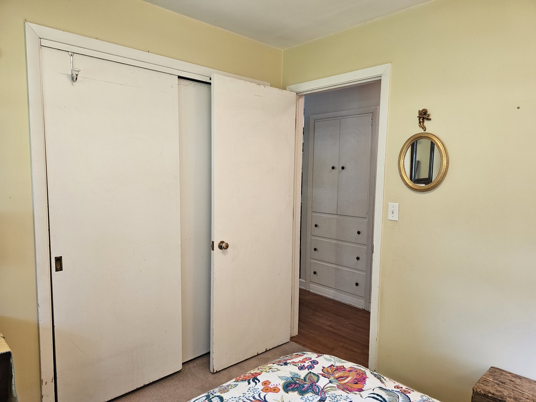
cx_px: 268
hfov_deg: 73.9
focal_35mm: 23
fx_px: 356
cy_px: 201
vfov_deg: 58.9
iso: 200
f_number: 1.7
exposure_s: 1/120
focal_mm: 6.3
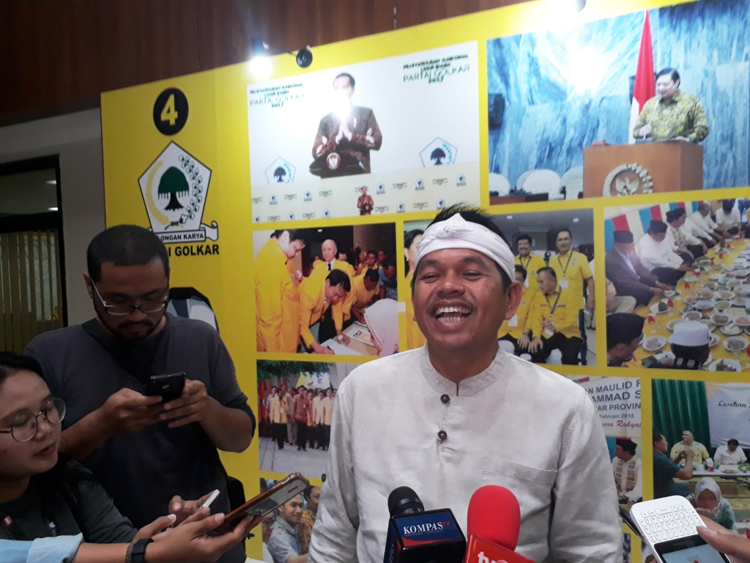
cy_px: 282
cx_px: 375
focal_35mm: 27
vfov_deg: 51.4
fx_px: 585
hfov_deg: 65.3
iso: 160
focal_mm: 3.6
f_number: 1.9
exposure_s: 1/33
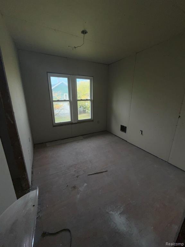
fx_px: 100
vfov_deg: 102.1
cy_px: 124
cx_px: 92
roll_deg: +0.0
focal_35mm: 14
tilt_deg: -14.5
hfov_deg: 85.7
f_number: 2.2
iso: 16
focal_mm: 2.22
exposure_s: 1/149
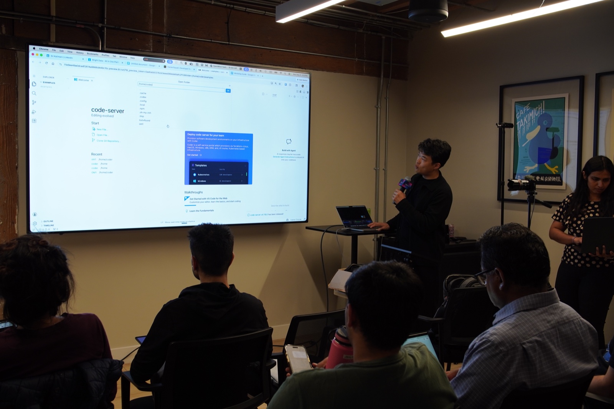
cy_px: 204
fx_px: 588
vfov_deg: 38.3
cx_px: 307
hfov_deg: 55.1
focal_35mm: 34
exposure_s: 1/60
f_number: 4
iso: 320
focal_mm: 23
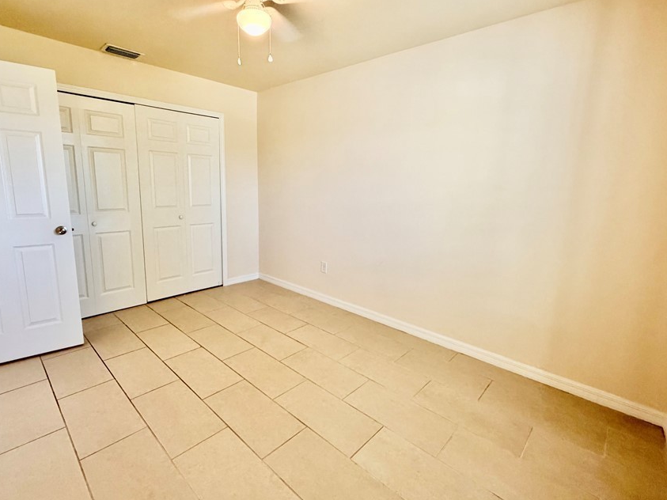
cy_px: 236
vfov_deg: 74.6
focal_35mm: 17
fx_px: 328
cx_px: 325
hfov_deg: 91.0
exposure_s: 1/121
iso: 200
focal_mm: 2.22
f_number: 2.2
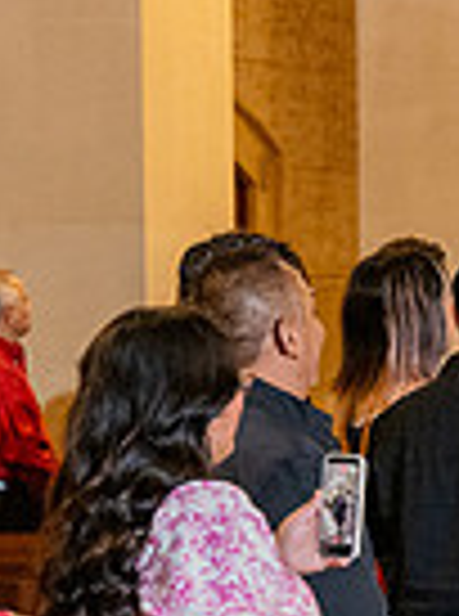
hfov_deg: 5.0
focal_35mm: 286
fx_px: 5080
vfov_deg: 6.9
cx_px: 1179
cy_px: 672
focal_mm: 70
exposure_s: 1/200
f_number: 4.5
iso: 2000
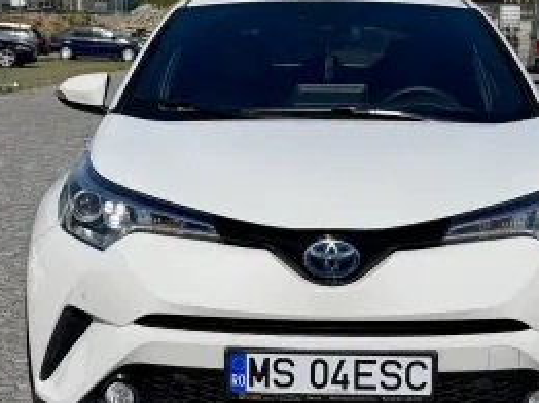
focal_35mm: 33
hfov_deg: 54.7
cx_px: 339
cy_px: 249
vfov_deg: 42.6
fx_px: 513
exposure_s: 1/10309
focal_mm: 6.76
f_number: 1.78
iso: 80
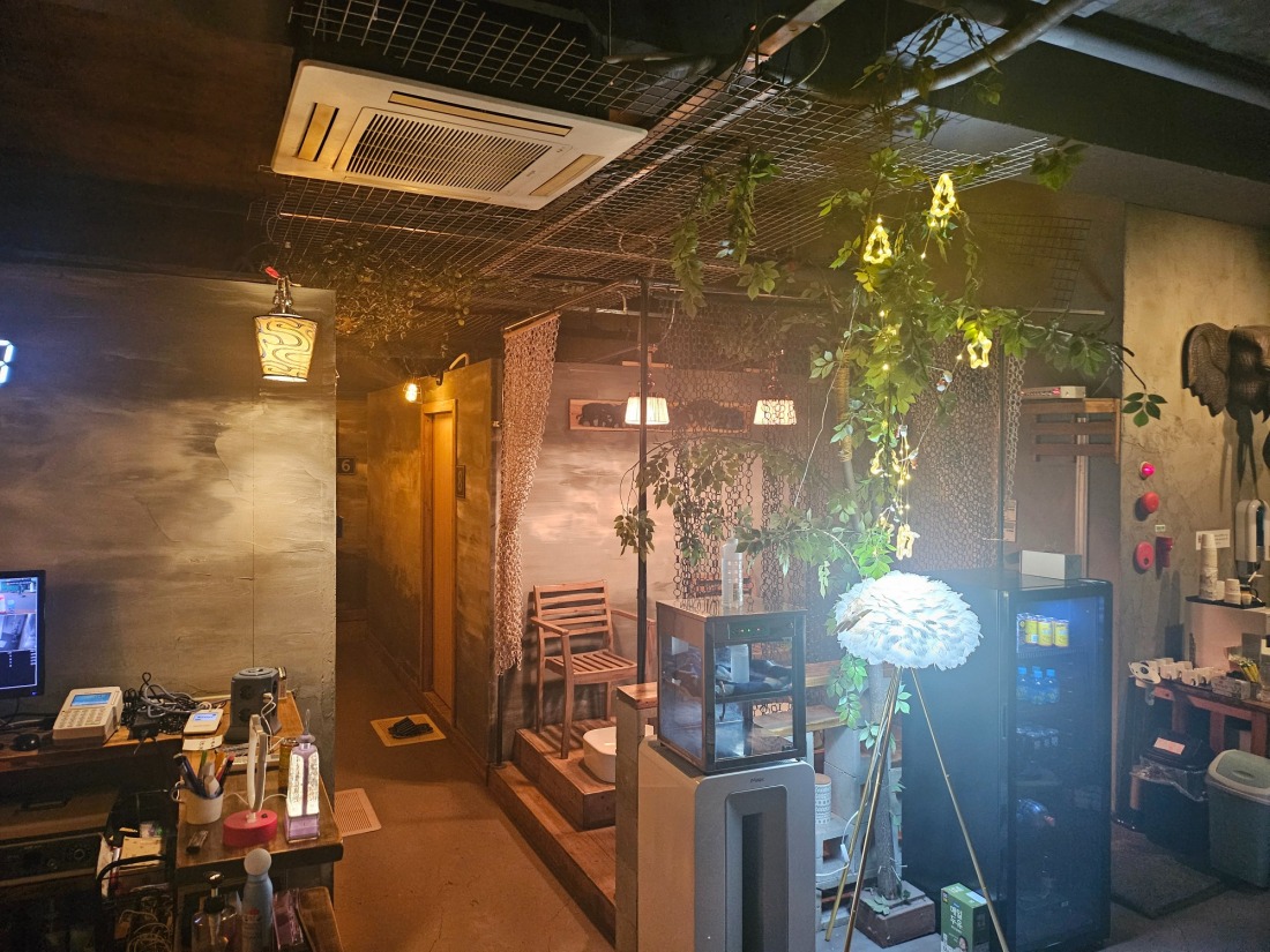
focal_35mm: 24
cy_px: 476
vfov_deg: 56.8
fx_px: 881
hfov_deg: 71.6
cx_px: 635
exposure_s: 1/30
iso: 500
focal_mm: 5
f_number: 1.8
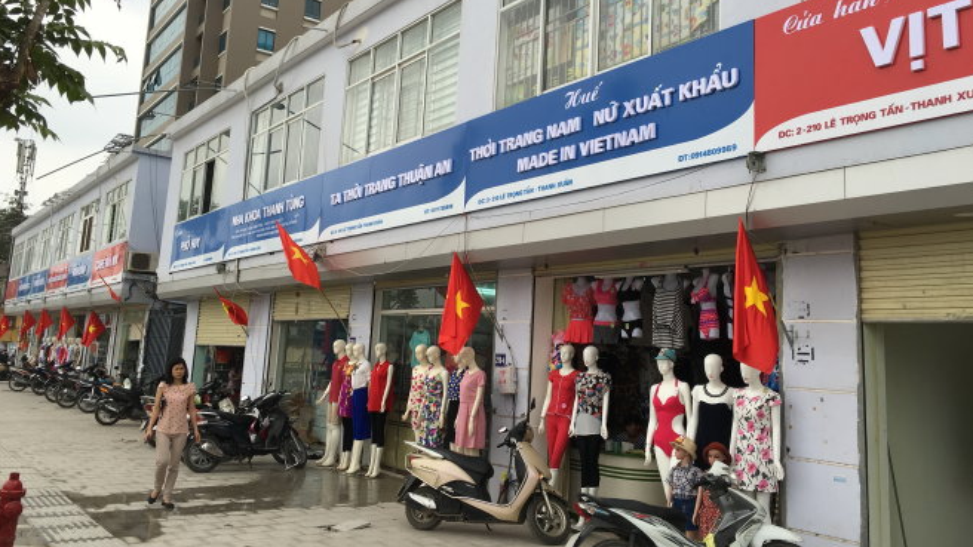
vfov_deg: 36.5
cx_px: 490
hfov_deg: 61.0
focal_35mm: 32
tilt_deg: +10.5
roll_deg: -2.4
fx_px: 826
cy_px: 218
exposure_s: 1/725
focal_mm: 4.15
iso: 25
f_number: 2.2
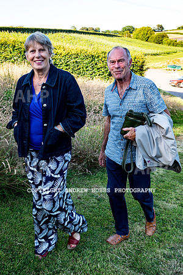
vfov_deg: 49.6
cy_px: 136
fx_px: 297
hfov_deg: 33.6
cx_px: 49
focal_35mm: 39
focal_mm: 24
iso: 80
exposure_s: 1/200
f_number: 5
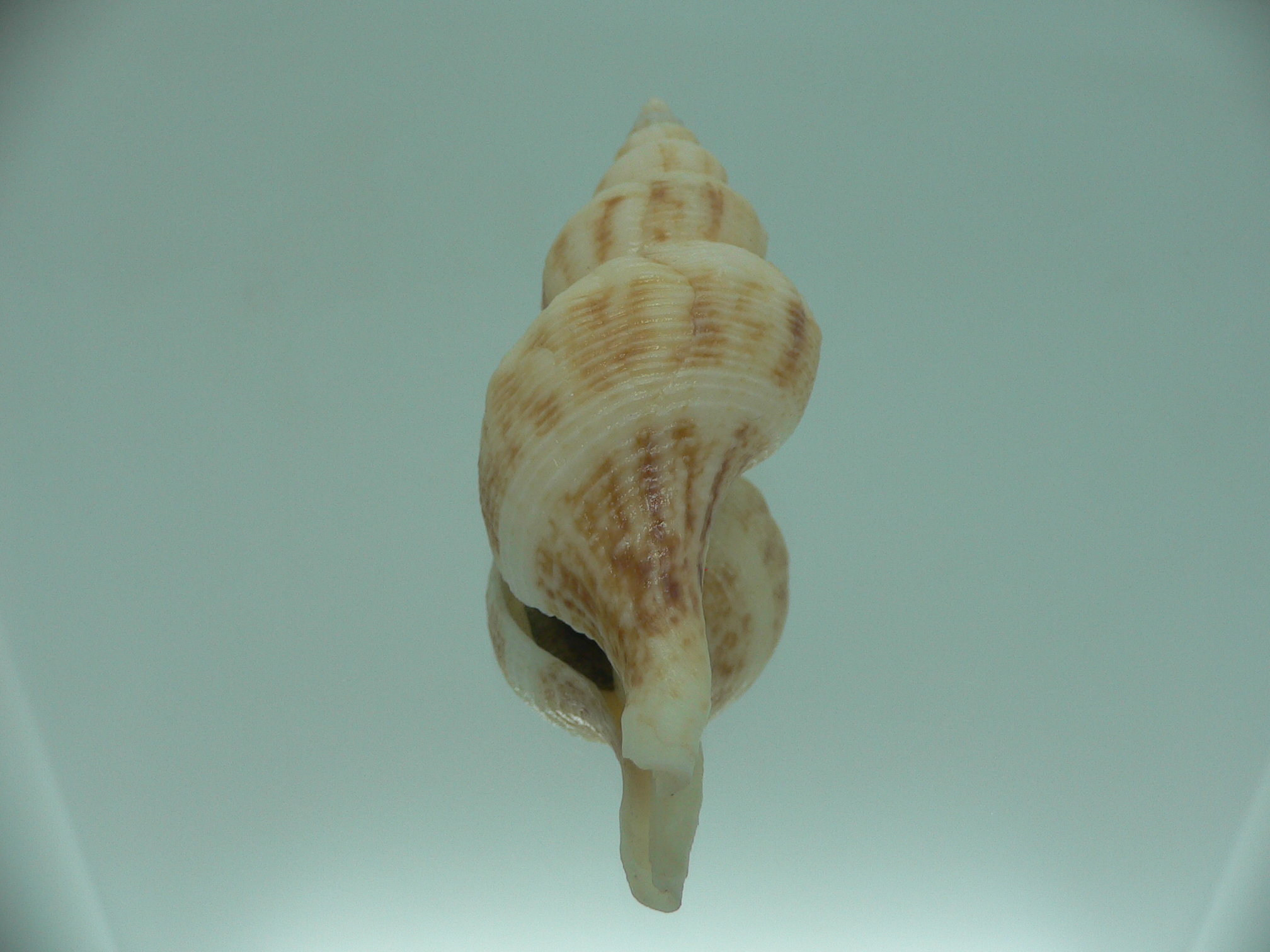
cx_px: 635
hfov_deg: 52.6
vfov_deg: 40.7
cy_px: 476
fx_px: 1284
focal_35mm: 35
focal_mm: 4.6
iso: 80
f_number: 2.8
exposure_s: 1/80
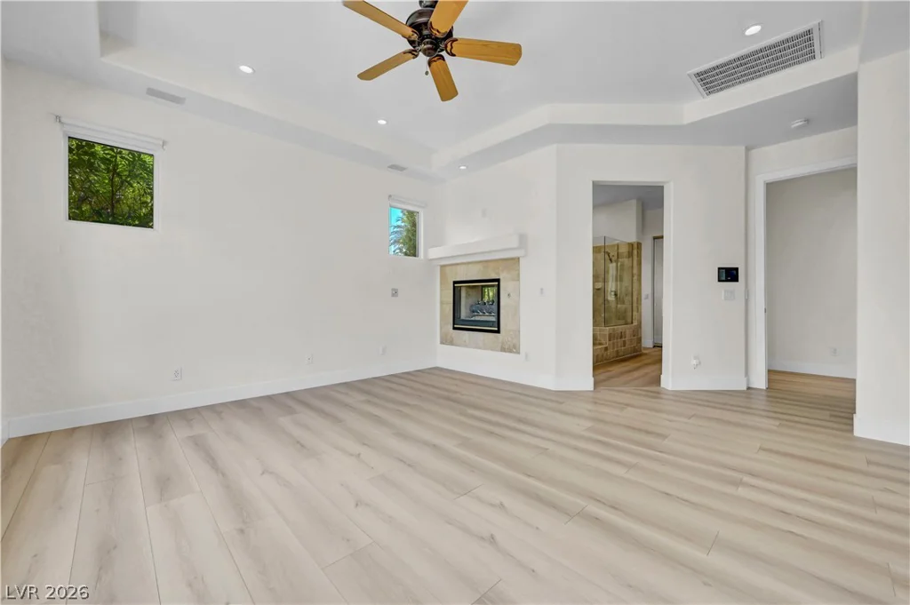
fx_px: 354
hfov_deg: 104.3
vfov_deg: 81.1
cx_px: 455
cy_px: 302
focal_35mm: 14
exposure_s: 1/100
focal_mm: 14
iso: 400
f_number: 9
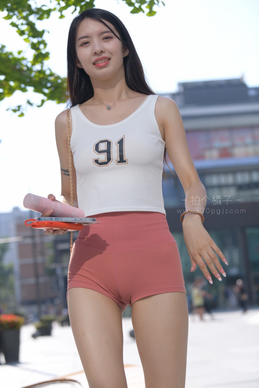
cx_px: 130
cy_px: 194
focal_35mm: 70
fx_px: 755
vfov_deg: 28.8
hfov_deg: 19.5
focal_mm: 70
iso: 125
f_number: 4
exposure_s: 1/800
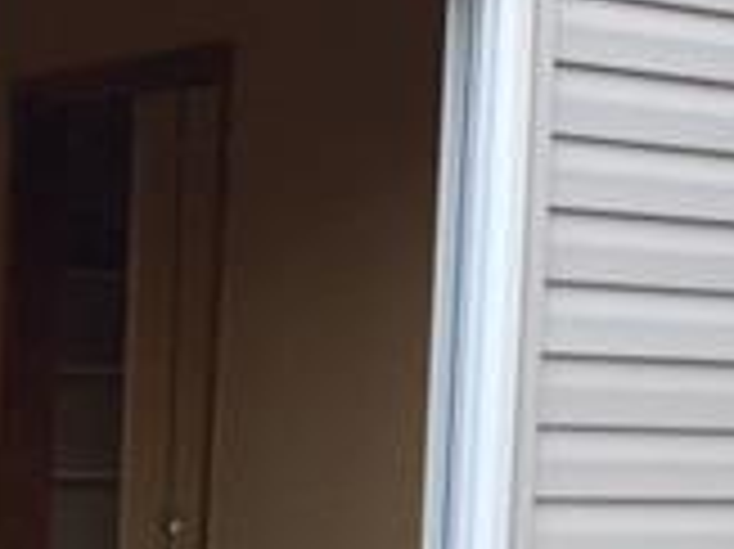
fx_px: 2415
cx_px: 824
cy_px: 338
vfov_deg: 13.0
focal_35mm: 114
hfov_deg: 16.7
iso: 50
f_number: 2.2
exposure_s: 1/30
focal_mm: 4.15
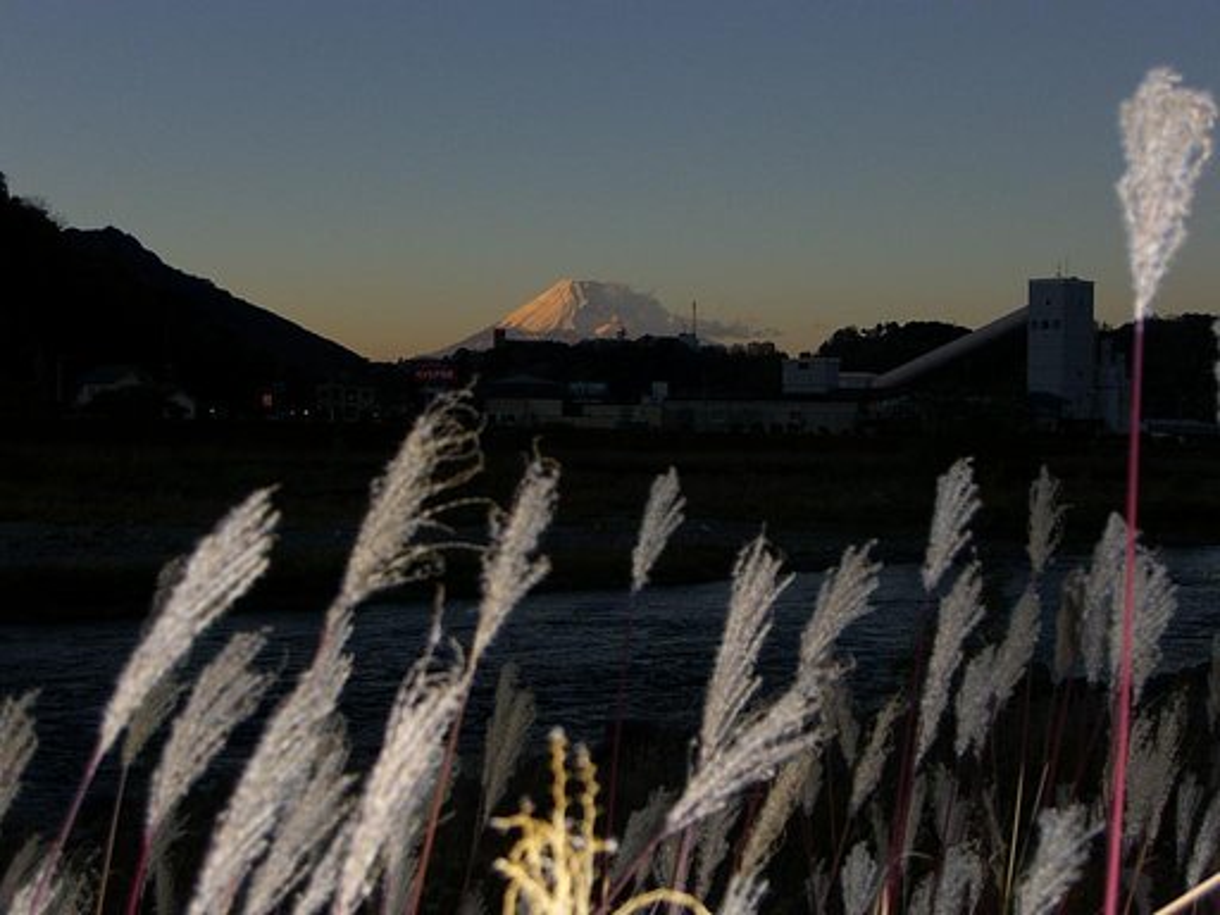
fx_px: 2009
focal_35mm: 57
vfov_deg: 25.7
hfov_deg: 33.8
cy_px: 458
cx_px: 610
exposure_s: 1/500
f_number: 3.6
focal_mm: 11.8
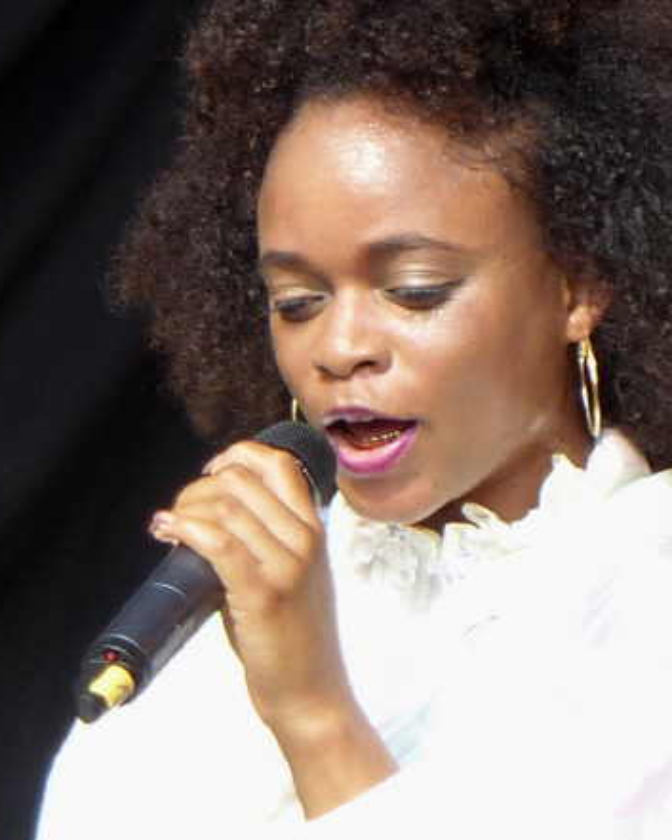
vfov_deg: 2.3
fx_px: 21149
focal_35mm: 851
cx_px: 199
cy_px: 617
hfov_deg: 1.8
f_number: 3.5
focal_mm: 69.3
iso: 100
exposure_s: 1/160
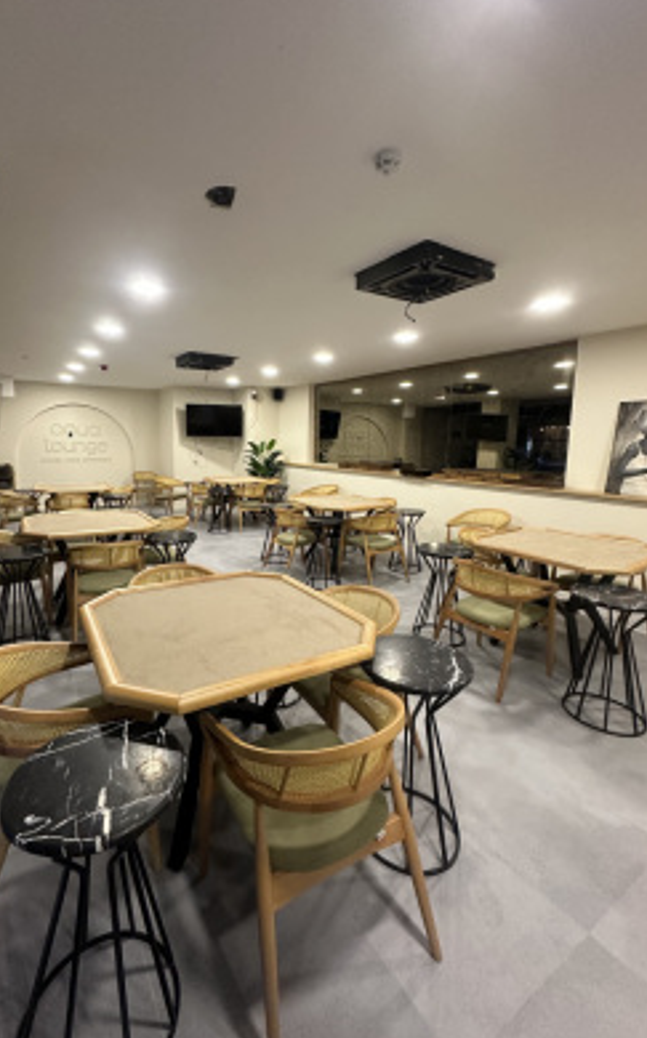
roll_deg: -1.2
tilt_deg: -8.5
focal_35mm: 16
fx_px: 452
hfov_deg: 70.9
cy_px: 498
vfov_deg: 97.8
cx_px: 284
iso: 320
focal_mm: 2.22
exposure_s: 1/52
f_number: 2.2
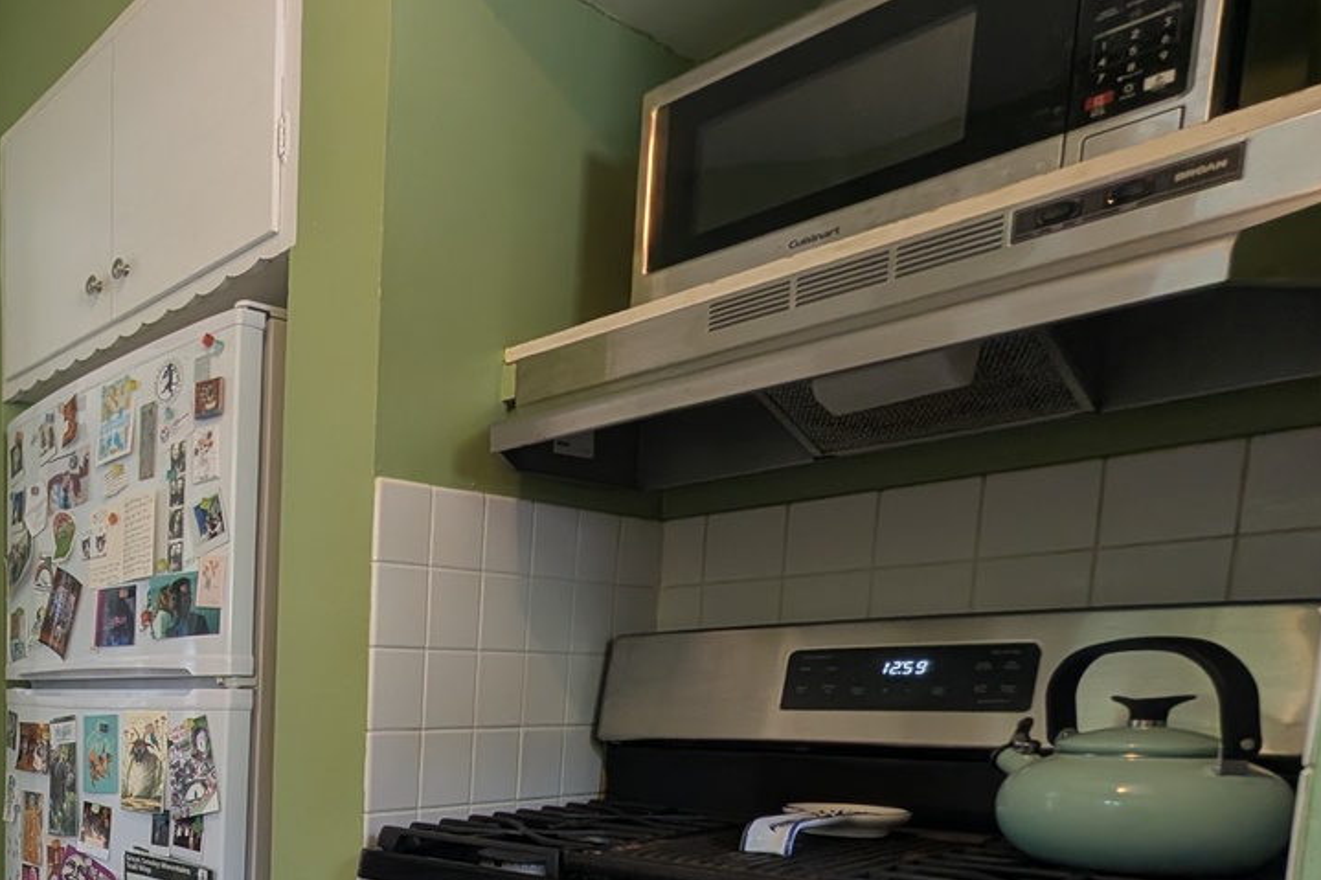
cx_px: 31
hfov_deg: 56.5
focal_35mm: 25
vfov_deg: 45.7
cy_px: 814
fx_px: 917
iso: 87
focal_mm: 2.02
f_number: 1.7
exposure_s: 1/120
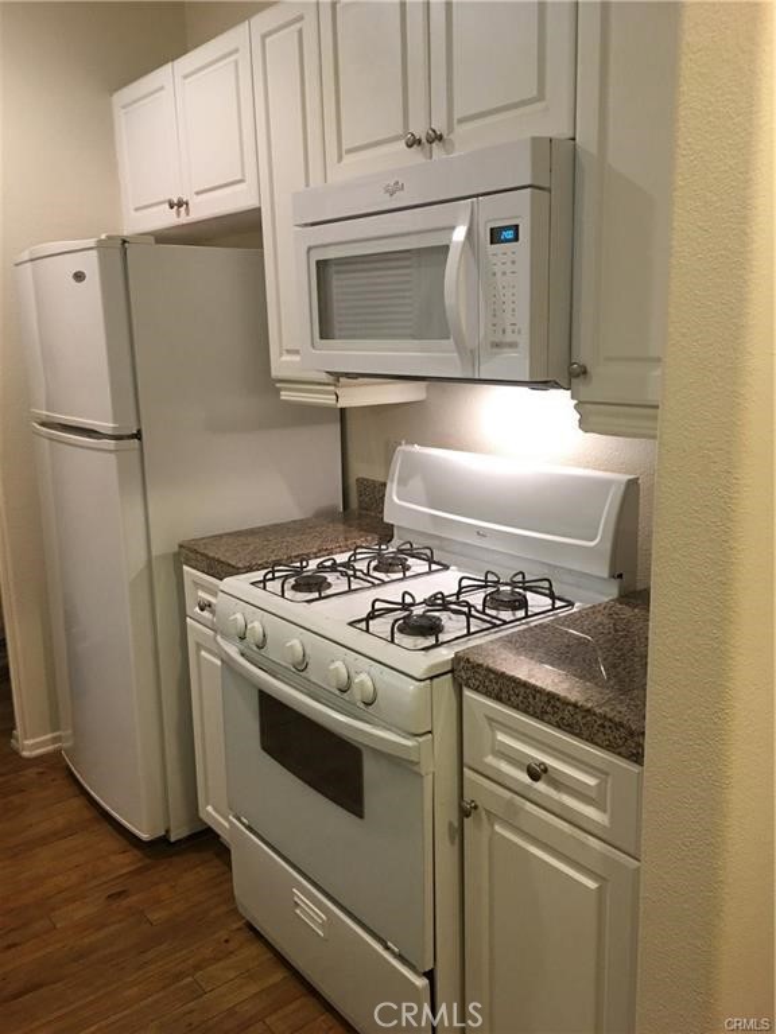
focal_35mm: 29
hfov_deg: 48.2
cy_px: 517
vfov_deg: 61.7
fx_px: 867
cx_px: 388
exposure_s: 1/15
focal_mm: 4.15
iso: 64
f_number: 2.2
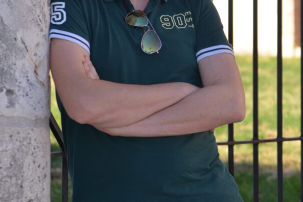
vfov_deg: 4.7
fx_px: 2457
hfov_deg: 7.1
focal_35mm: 292
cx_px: 194
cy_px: 78
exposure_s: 1/200
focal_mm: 100
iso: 100
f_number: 7.1
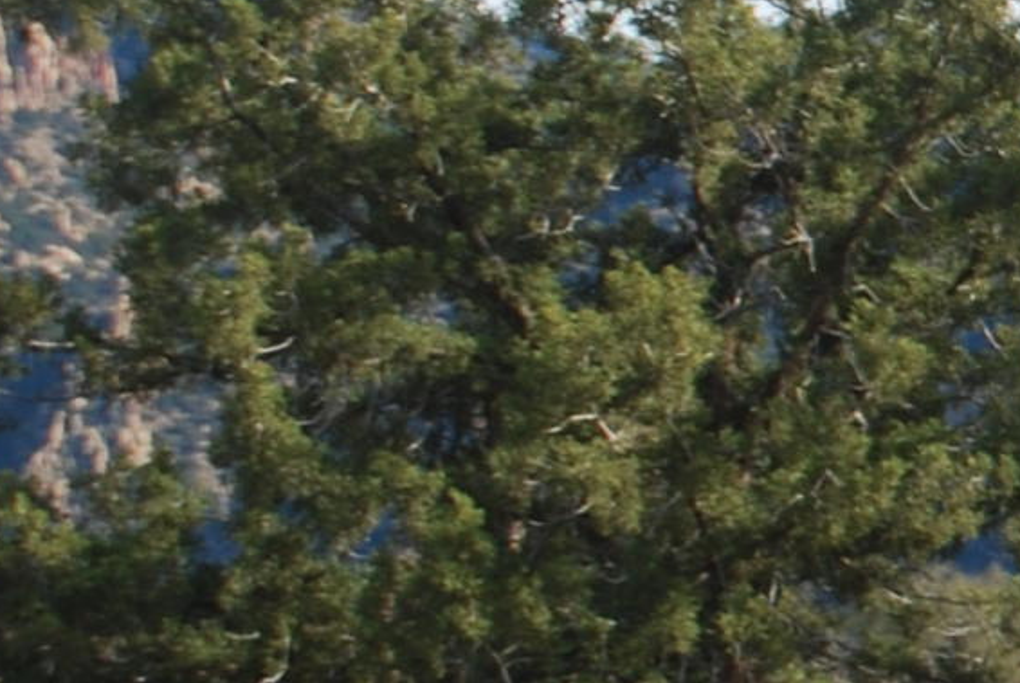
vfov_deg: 3.1
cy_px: 101
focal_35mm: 438
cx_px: 2563
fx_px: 12416
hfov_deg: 4.6
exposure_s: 1/160
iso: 100
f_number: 6.3
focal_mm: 55
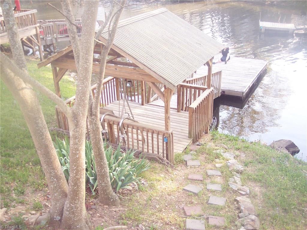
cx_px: 154
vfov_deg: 36.8
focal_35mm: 39
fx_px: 346
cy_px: 115
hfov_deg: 47.9
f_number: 2.8
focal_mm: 8
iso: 140
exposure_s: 1/90
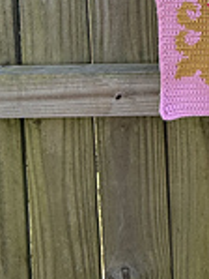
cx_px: 298
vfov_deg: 30.4
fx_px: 378
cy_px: -97
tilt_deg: -7.1
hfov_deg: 25.0
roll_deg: +0.4
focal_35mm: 47
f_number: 2.2
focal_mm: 2.22
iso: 50
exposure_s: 1/686
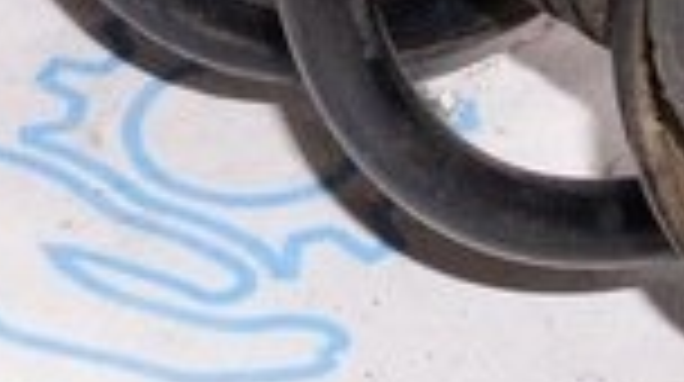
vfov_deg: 4.8
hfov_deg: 8.6
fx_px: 4411
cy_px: -501
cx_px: -432
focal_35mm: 244
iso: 1600
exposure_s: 1/100
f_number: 8
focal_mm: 23
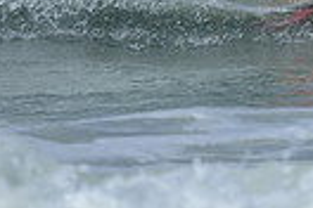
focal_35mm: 4844
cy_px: -174
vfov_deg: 0.3
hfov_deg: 0.4
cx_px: 445
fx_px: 42113
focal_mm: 800
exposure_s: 1/2500
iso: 220
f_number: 6.3
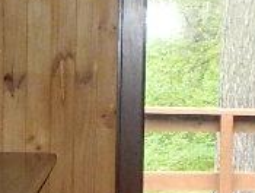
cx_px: 578
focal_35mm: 146
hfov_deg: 11.5
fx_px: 1078
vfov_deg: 10.2
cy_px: 143
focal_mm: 4.5
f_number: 3.1
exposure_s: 1/30
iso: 250
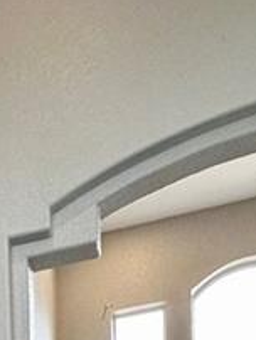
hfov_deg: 16.1
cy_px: 704
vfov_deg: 16.8
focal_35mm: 83
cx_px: -147
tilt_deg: -1.2
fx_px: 817
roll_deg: +2.1
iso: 160
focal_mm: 2.22
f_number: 2.2
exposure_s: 1/120
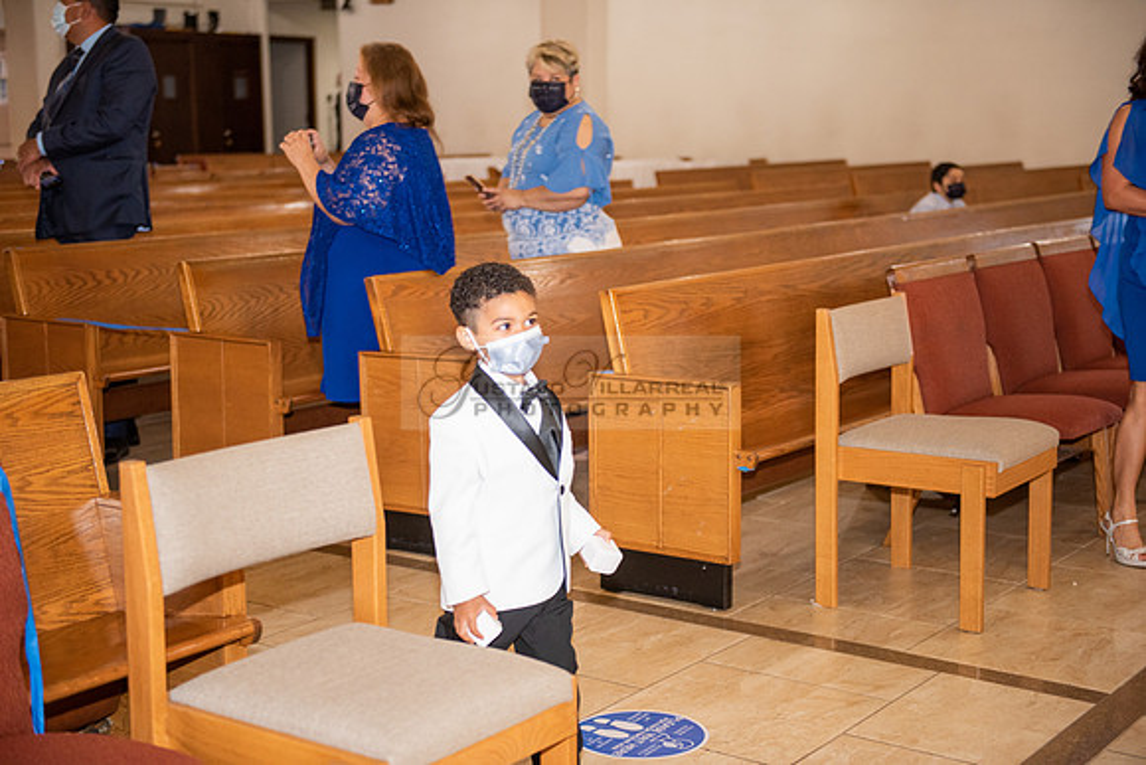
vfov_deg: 24.2
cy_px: 382
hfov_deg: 35.6
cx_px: 573
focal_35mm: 56
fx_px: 1783
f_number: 2.8
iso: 1000
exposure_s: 1/160
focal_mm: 56
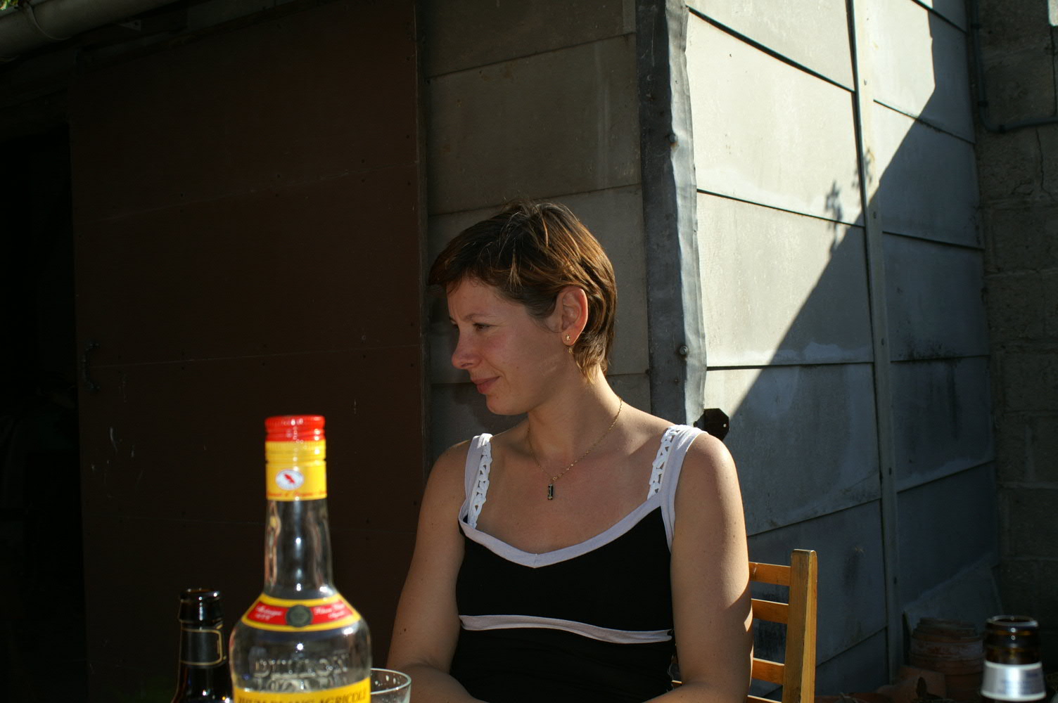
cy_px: 352
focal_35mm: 42
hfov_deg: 46.4
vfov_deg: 31.8
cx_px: 529
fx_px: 1233
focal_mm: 28
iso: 100
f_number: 8
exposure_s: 1/125
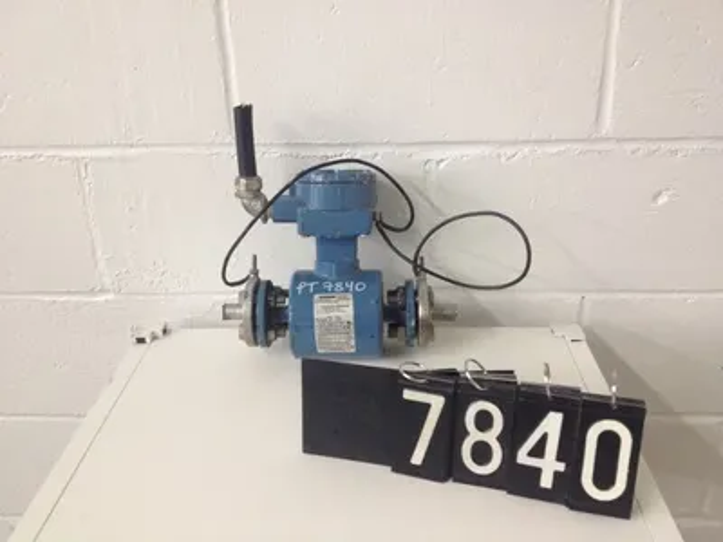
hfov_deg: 52.6
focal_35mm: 35
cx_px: 362
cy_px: 271
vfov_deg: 40.7
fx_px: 731
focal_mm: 4.28
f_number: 2.4
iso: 100
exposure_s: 1/20
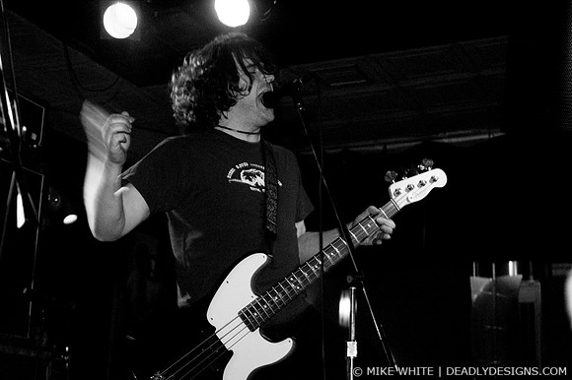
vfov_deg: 22.6
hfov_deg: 33.4
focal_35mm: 60
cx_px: 286
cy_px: 190
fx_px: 953
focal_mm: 40
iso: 800
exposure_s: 1/30
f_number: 2.8
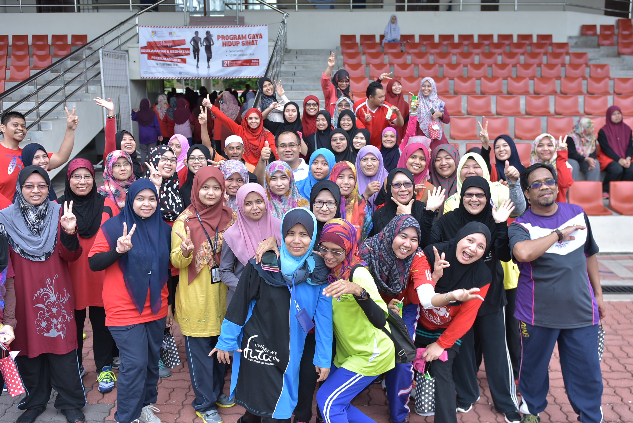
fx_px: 633
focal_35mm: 36
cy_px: 212
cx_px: 316
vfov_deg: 36.9
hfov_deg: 53.1
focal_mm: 24
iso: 100
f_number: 2.8
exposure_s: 1/200
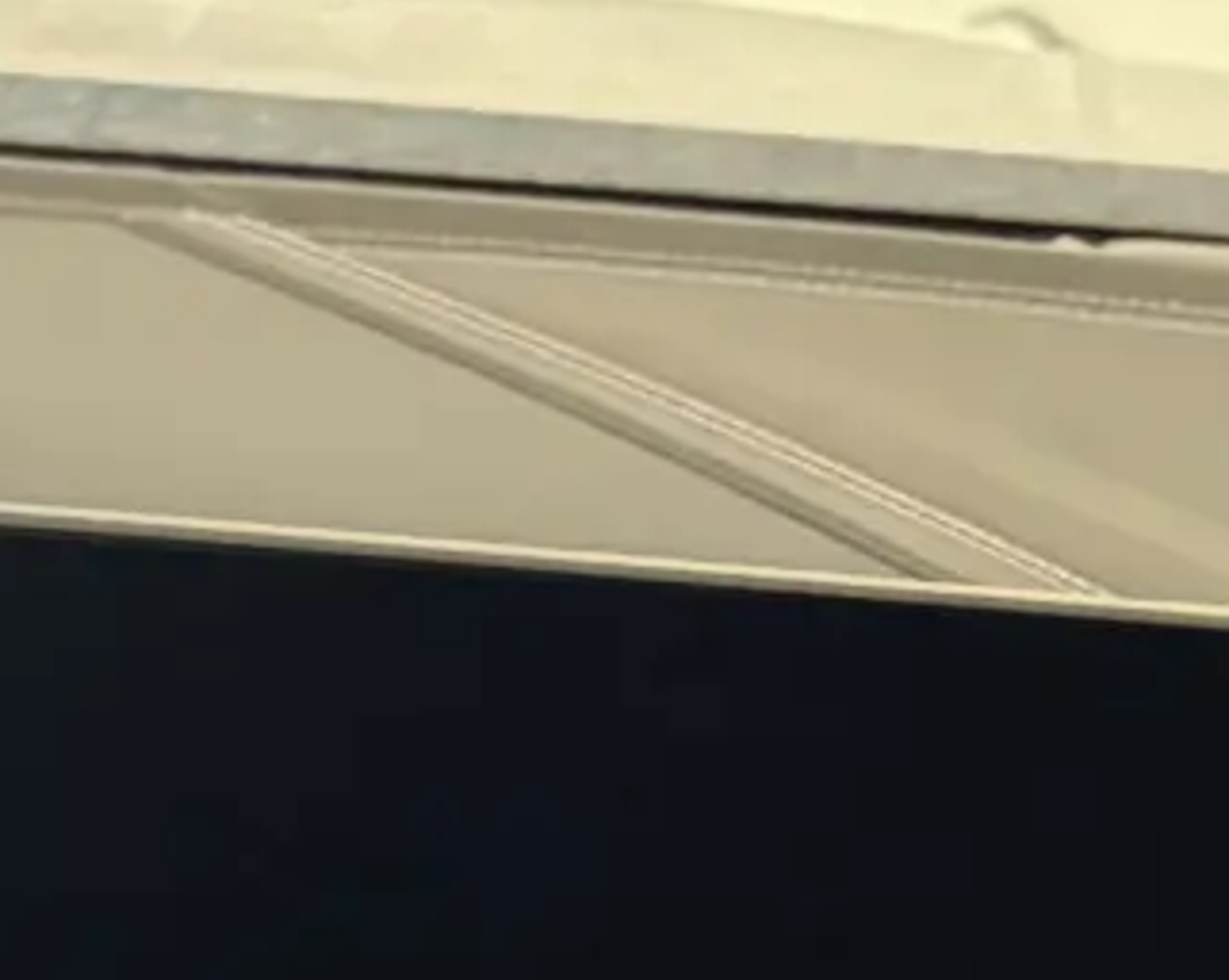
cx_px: -1539
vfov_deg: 9.6
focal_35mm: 152
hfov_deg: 11.0
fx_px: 5522
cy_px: 1872
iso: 500
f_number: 1.6
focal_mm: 5.96
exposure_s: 1/40
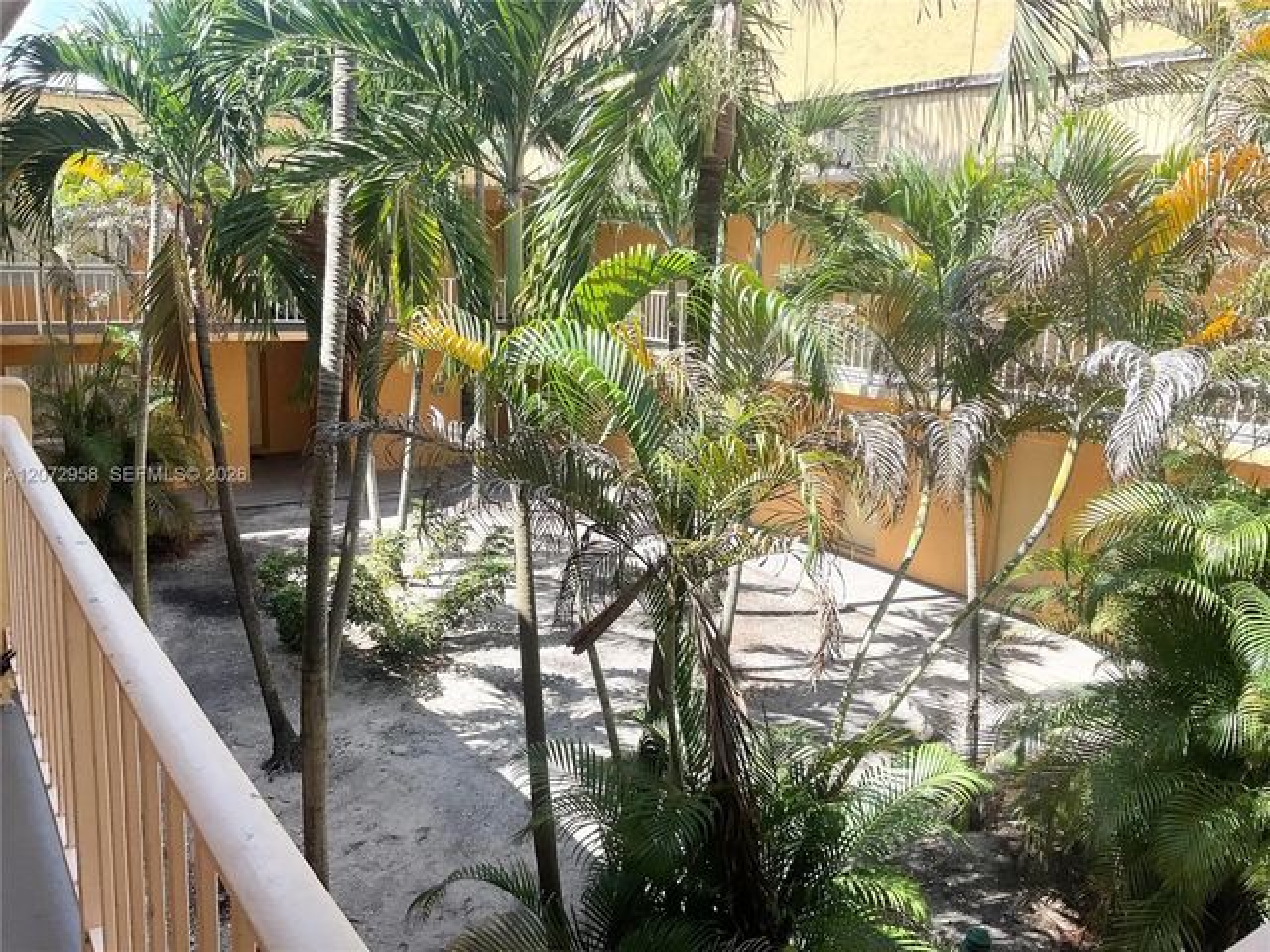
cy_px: 476
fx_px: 1064
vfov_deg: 48.2
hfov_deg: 61.7
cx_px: 635
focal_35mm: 29
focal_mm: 3
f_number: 1.8
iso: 16
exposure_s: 1/524
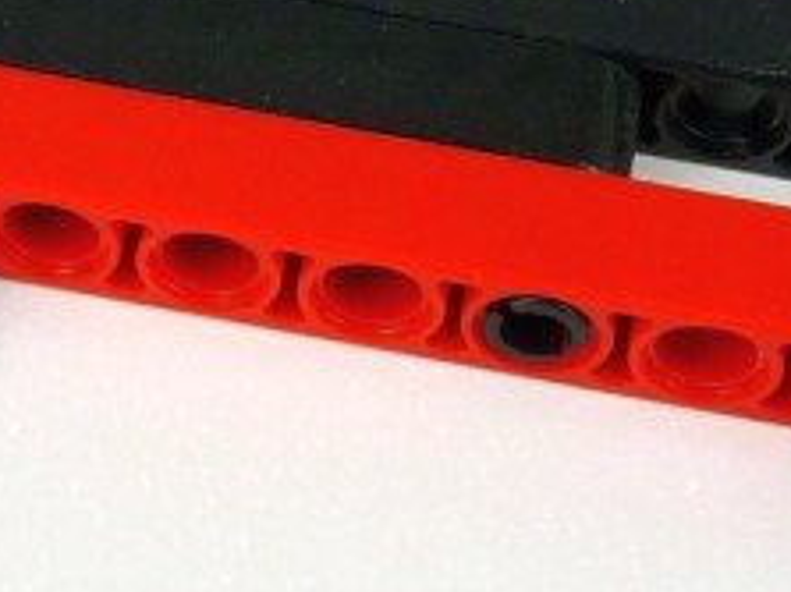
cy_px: 89
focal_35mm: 124
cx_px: -82
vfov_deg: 11.9
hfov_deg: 15.5
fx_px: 2832
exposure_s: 1/100
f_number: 4
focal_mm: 4.8
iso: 100
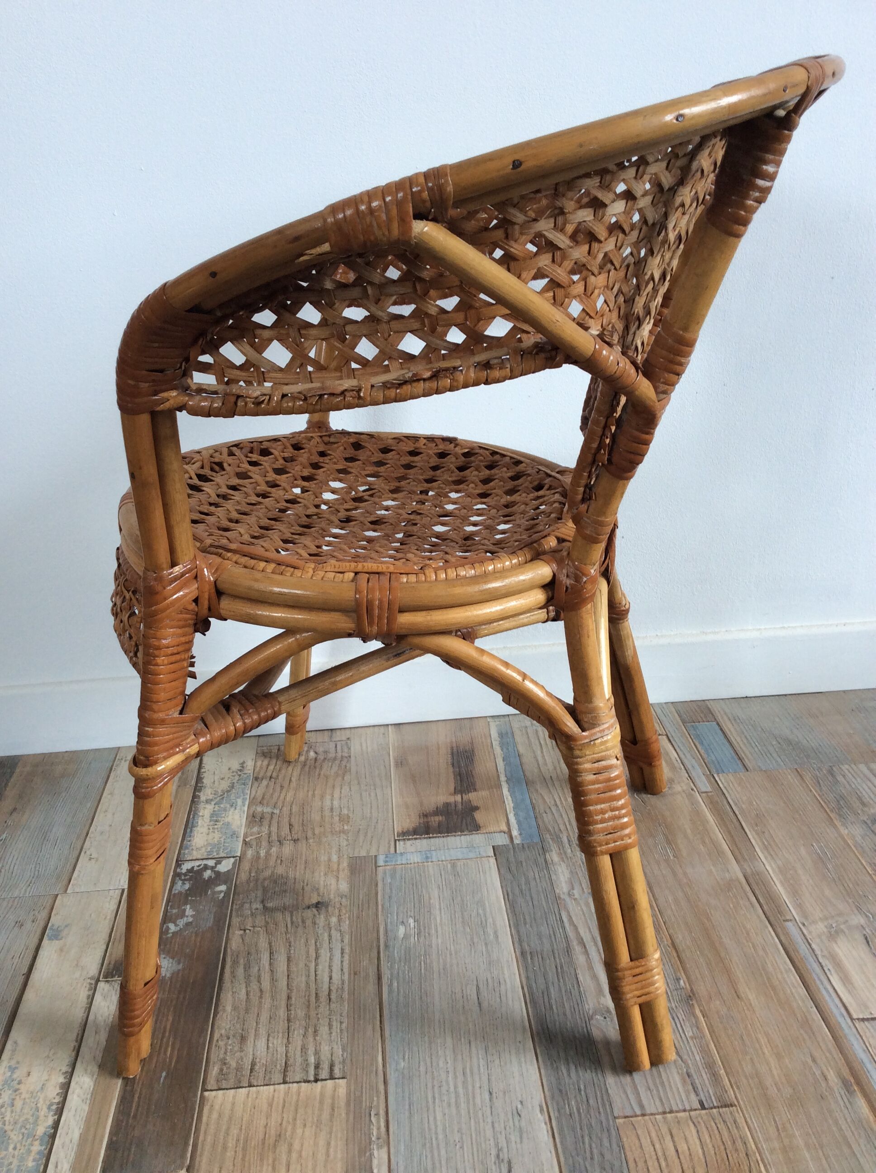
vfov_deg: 56.9
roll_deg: +3.4
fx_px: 1083
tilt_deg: -20.8
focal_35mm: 32
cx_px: 438
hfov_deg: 44.1
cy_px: 586
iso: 32
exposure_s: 1/25
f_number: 2.4
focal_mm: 3.3
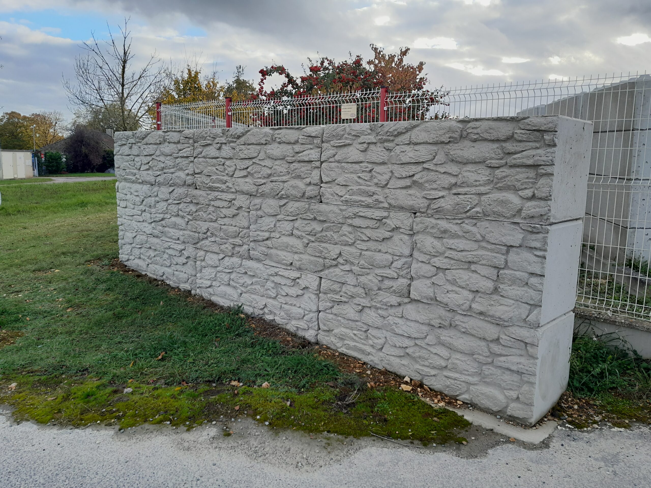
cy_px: 244
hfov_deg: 67.3
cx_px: 326
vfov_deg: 53.1
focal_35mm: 26
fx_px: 489
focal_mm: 4
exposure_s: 1/286
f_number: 1.8
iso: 40
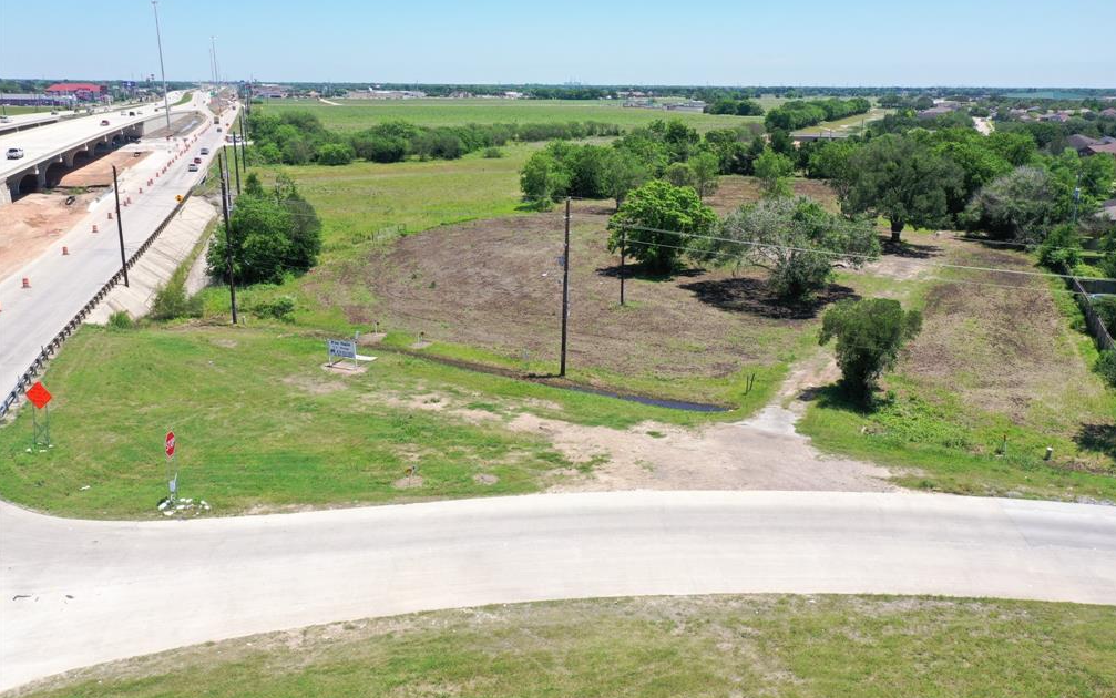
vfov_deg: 43.2
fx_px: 882
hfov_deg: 64.6
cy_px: 342
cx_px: 564
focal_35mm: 29
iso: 100
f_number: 5.6
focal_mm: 10.26
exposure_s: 1/320
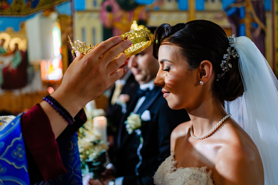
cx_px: 139
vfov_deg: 37.9
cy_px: 92
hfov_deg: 54.4
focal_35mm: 35
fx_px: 270
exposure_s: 1/160
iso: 800
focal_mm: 35
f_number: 1.8
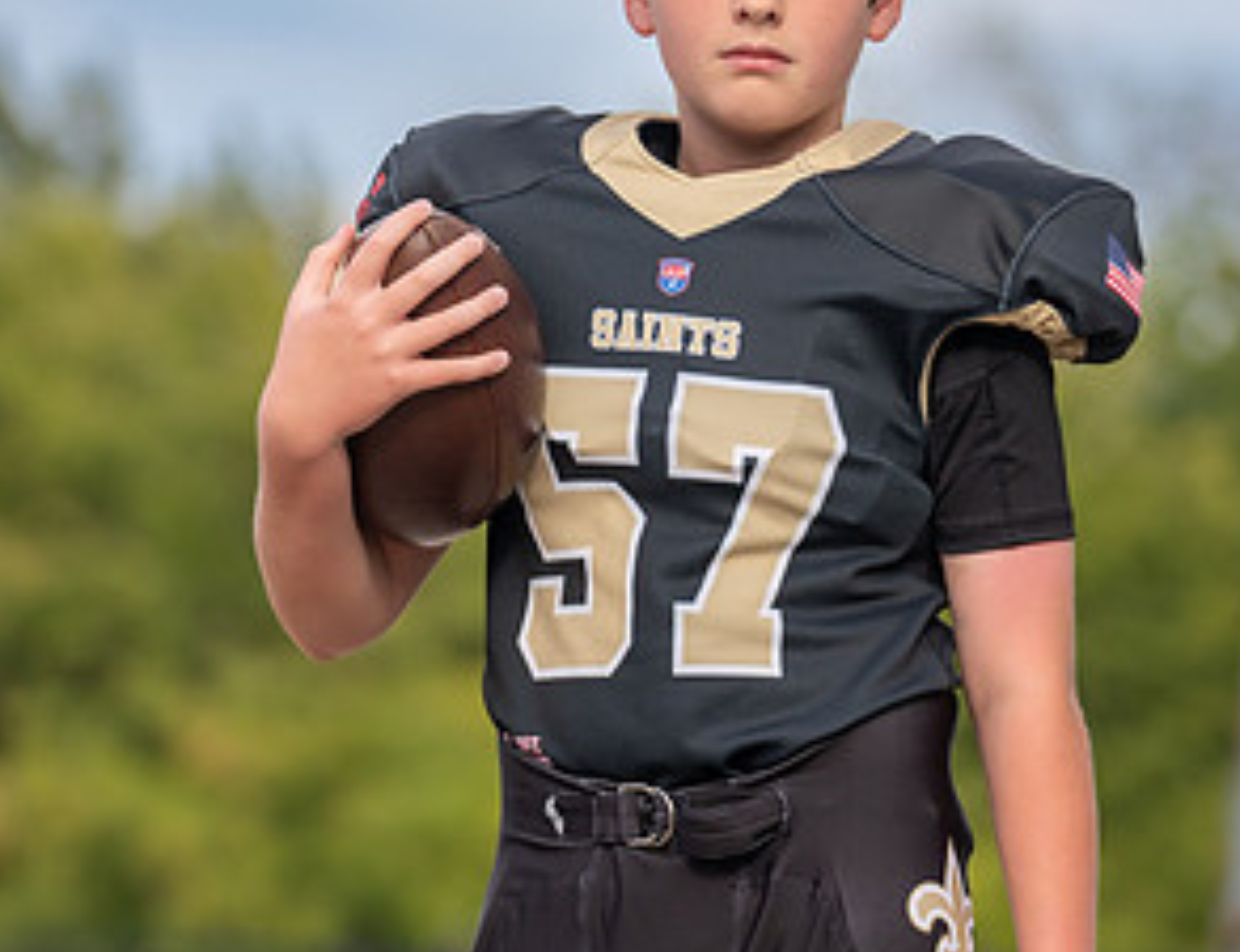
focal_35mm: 269
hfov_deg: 7.3
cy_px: 386
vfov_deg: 5.6
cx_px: 703
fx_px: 9720
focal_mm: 120
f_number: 2.8
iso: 100
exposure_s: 1/800
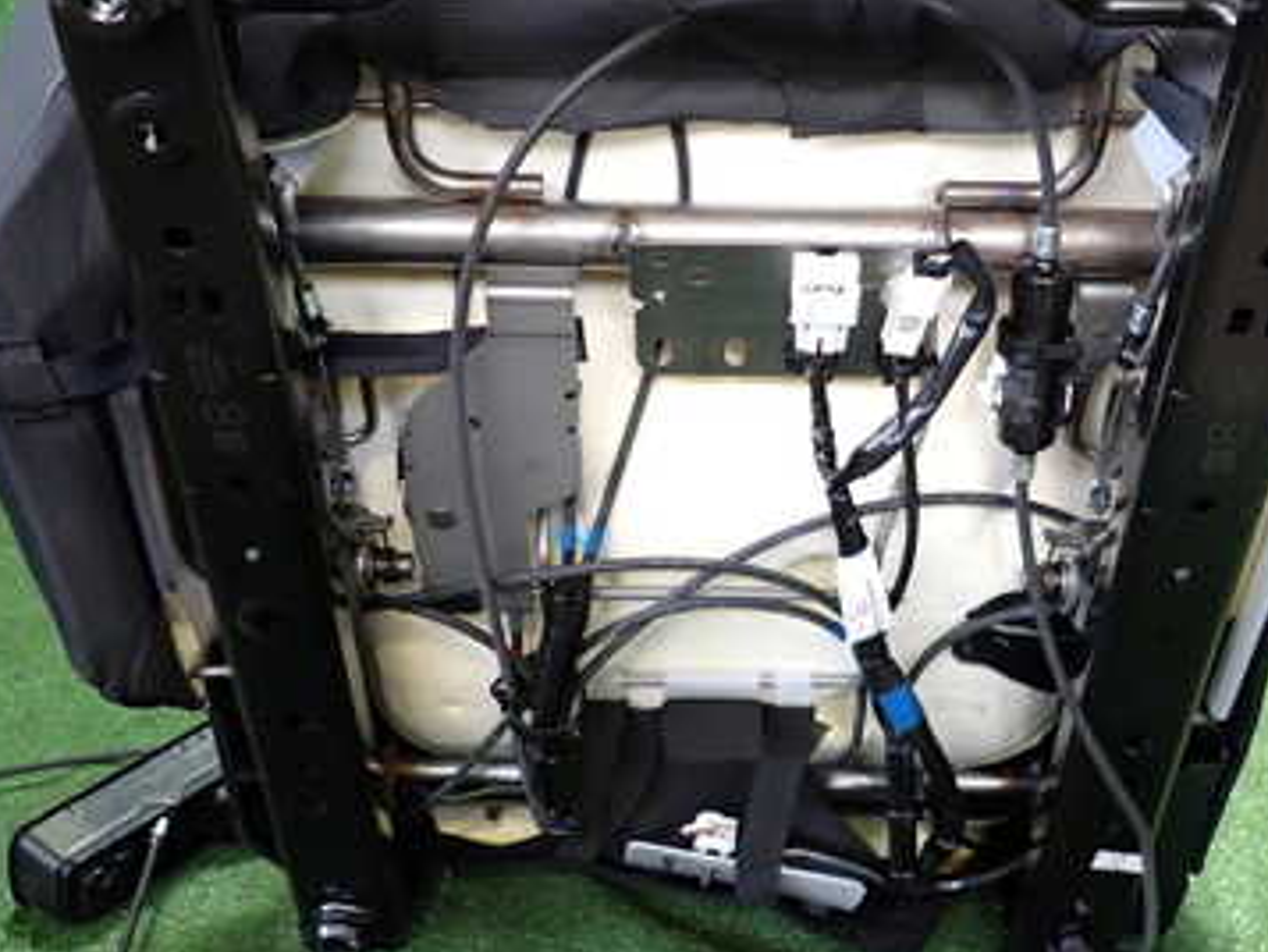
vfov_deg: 34.1
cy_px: 341
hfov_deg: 44.7
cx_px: 682
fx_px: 1539
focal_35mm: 42
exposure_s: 1/30
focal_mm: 4.5
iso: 200
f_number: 2
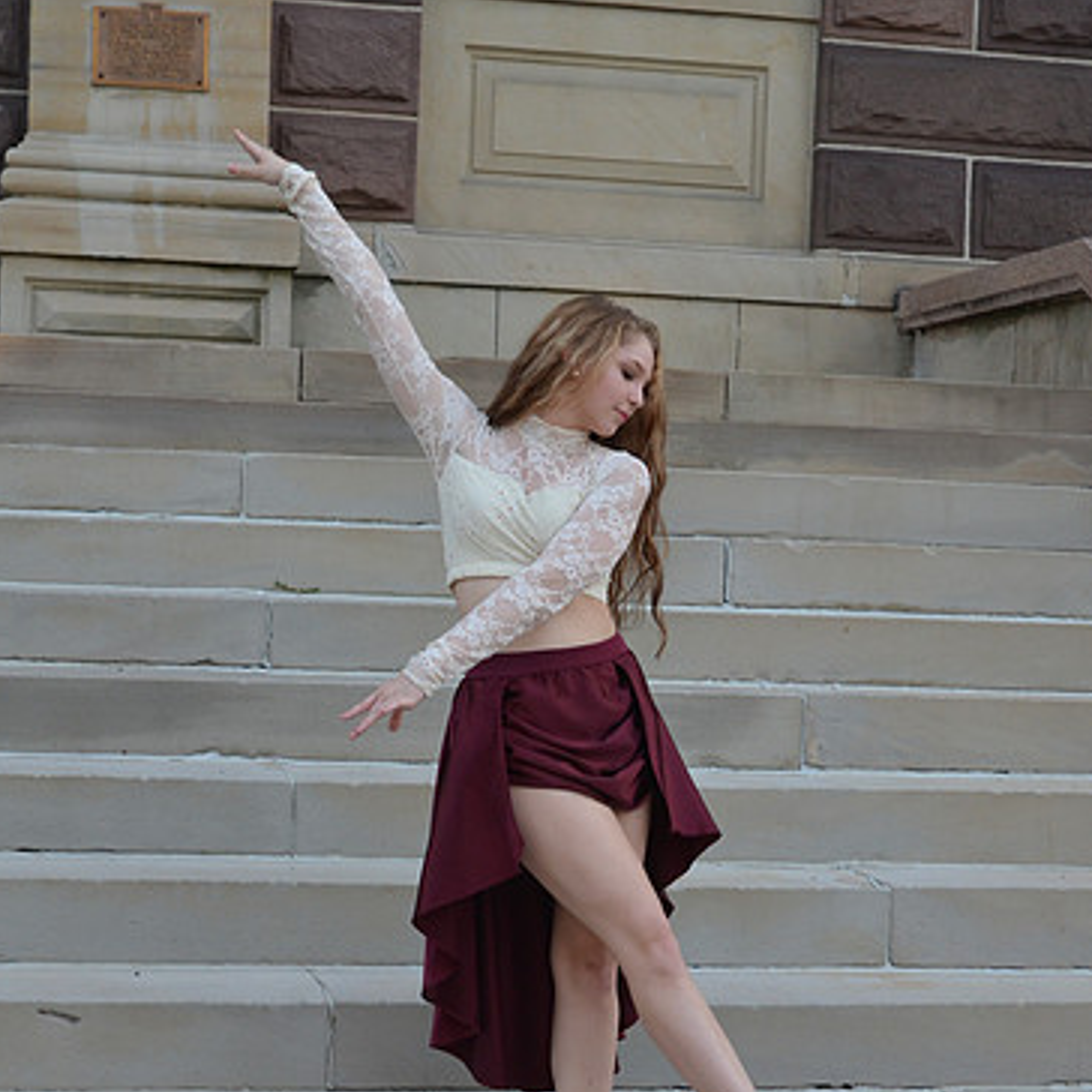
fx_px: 2605
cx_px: 561
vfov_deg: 23.5
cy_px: 780
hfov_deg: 23.7
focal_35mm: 73
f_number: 7.1
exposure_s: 1/200
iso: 800
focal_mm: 36
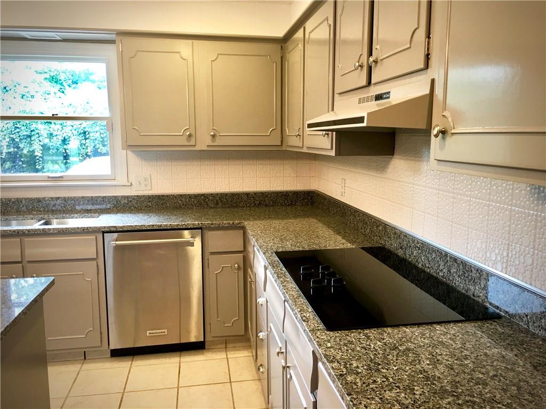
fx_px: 457
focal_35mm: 29
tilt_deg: -6.9
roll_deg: +0.8
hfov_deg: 61.7
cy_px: 204
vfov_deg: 48.2
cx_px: 273
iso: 25
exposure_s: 1/15
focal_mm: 4.15
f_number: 2.2
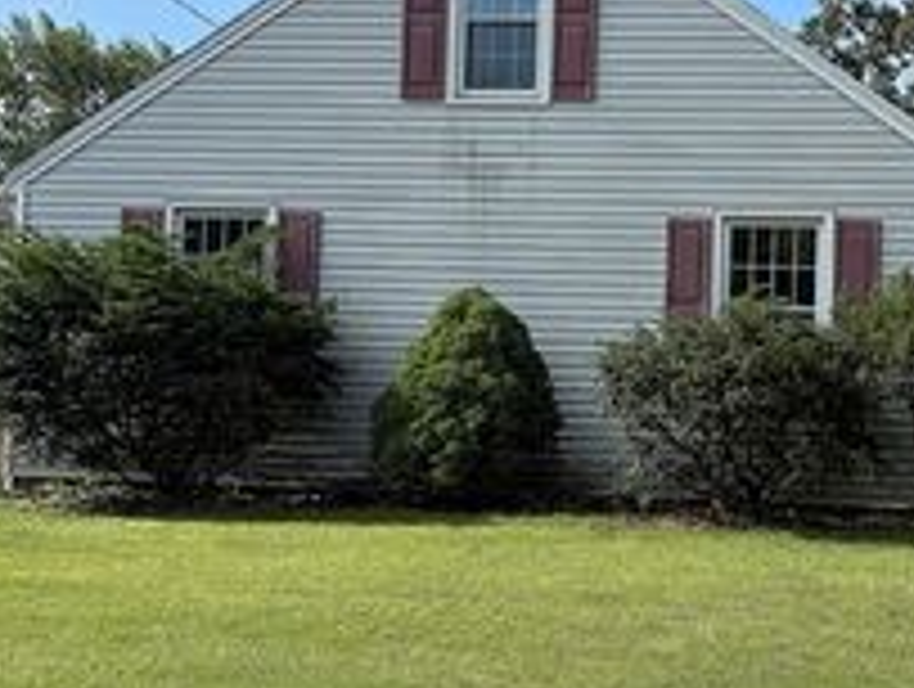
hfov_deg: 31.2
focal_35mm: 59
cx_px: 815
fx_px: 1561
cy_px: 295
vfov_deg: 24.9
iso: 80
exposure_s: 1/3759
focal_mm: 6.76
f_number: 1.78
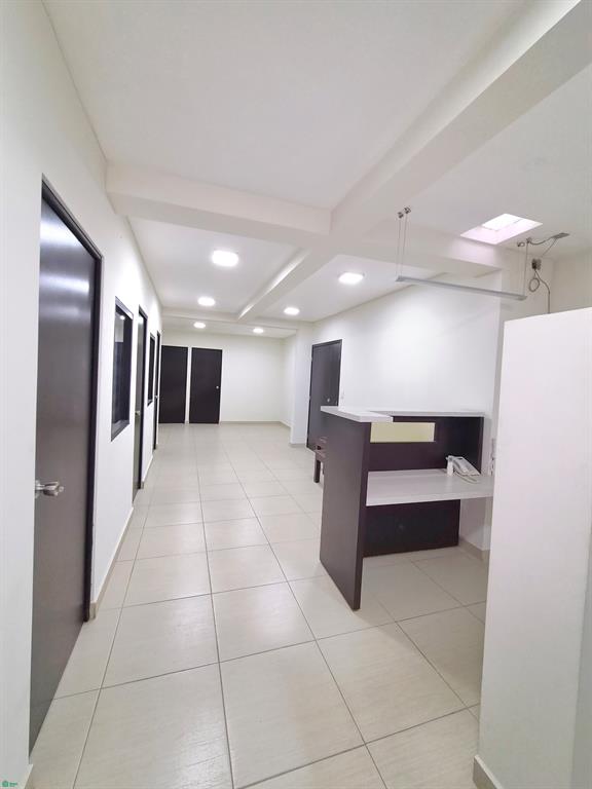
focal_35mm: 13
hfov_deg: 89.9
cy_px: 394
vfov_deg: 106.2
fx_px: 296
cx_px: 296
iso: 320
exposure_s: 1/60.2
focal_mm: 2.2
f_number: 2.2
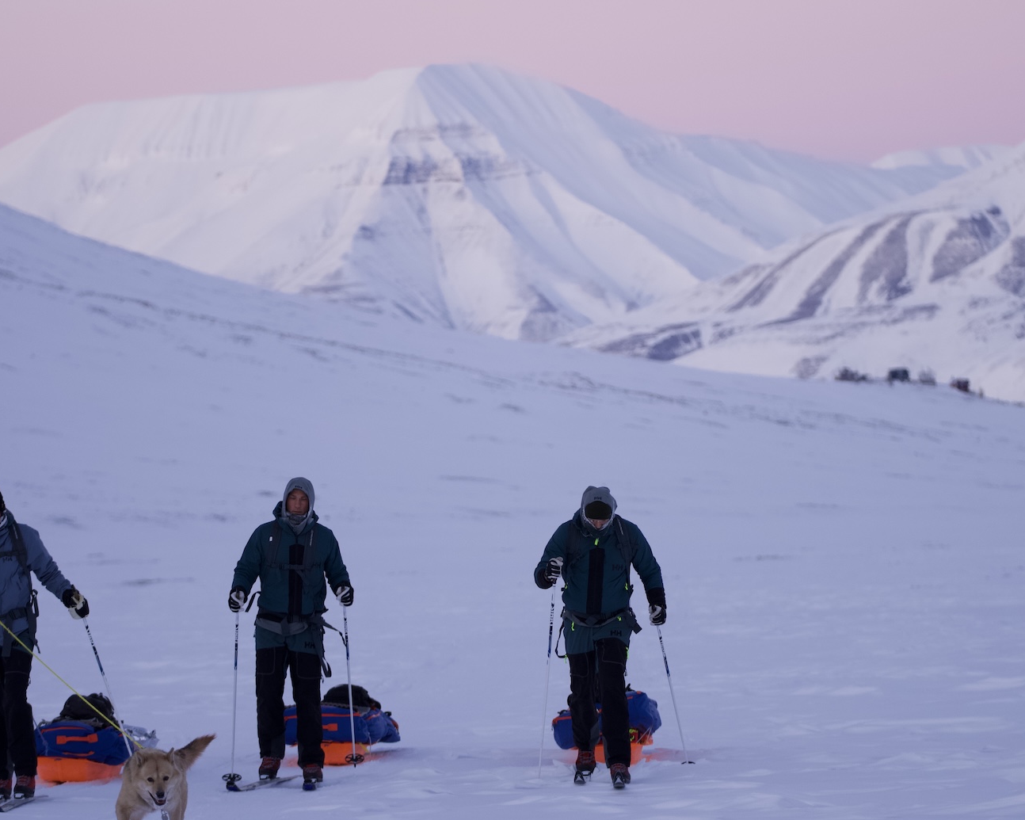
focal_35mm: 181
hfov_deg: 10.7
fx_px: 5490
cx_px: 497
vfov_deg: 8.5
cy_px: 349
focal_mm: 104
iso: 500
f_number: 2.8
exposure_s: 1/320
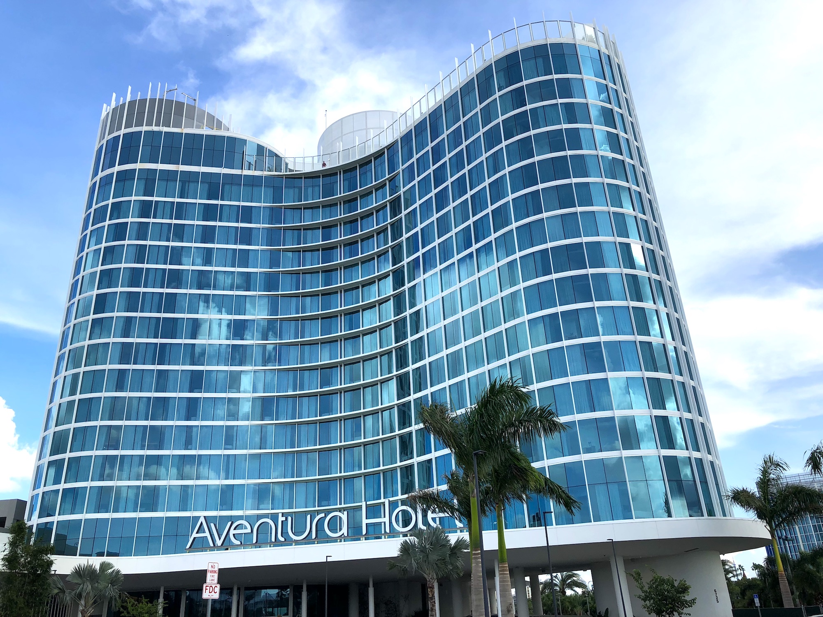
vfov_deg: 49.7
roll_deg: +2.1
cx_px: 412
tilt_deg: +23.9
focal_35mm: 28
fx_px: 666
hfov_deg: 63.4
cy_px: 308
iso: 20
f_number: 1.8
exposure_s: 1/1215
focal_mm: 3.99
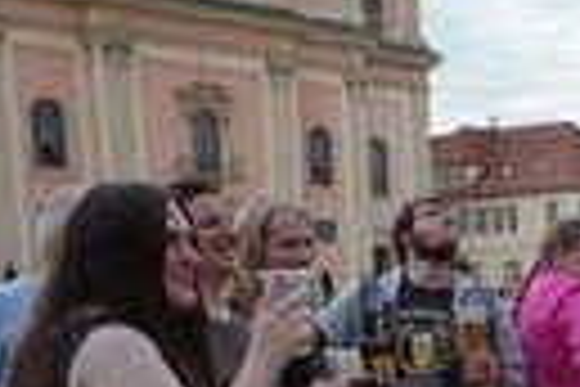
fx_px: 1402
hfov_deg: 20.0
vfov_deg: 14.8
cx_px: 881
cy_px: 538
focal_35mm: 87
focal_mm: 18.3
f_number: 8
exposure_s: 1/13
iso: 200
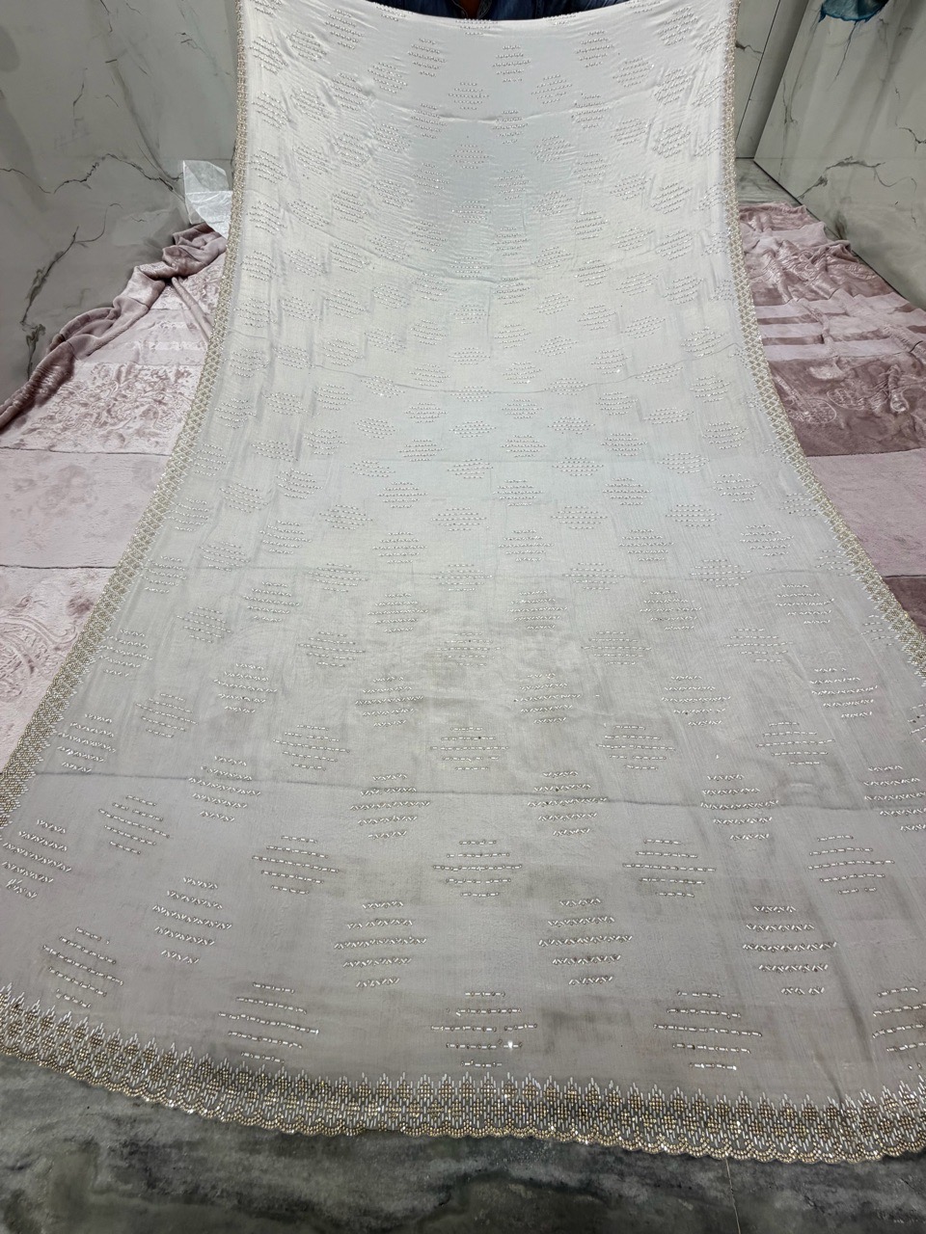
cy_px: 617
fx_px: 499
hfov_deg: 85.7
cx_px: 463
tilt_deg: -53.0
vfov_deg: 102.1
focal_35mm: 14
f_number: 2.2
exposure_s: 1/100
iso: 160
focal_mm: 2.22
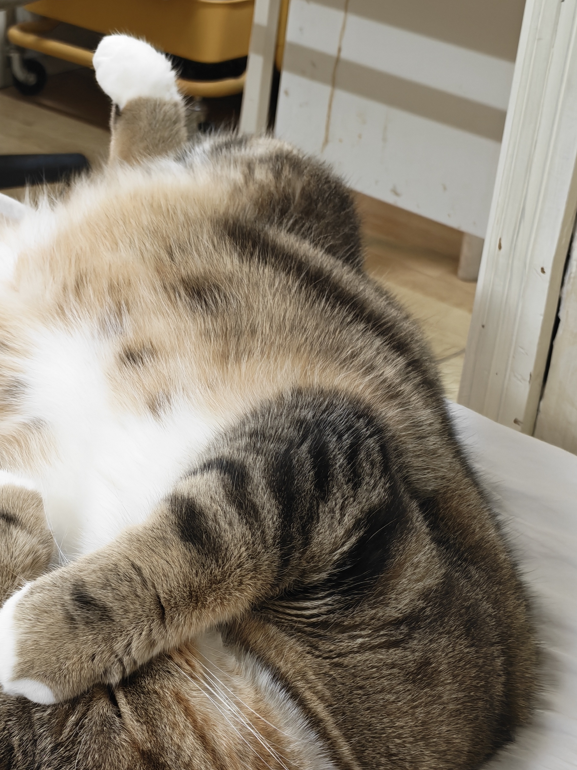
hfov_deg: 18.6
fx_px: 1756
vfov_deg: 24.7
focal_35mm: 79
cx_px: 181
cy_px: 447
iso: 640
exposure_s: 1/33
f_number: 1.9
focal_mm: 5.52
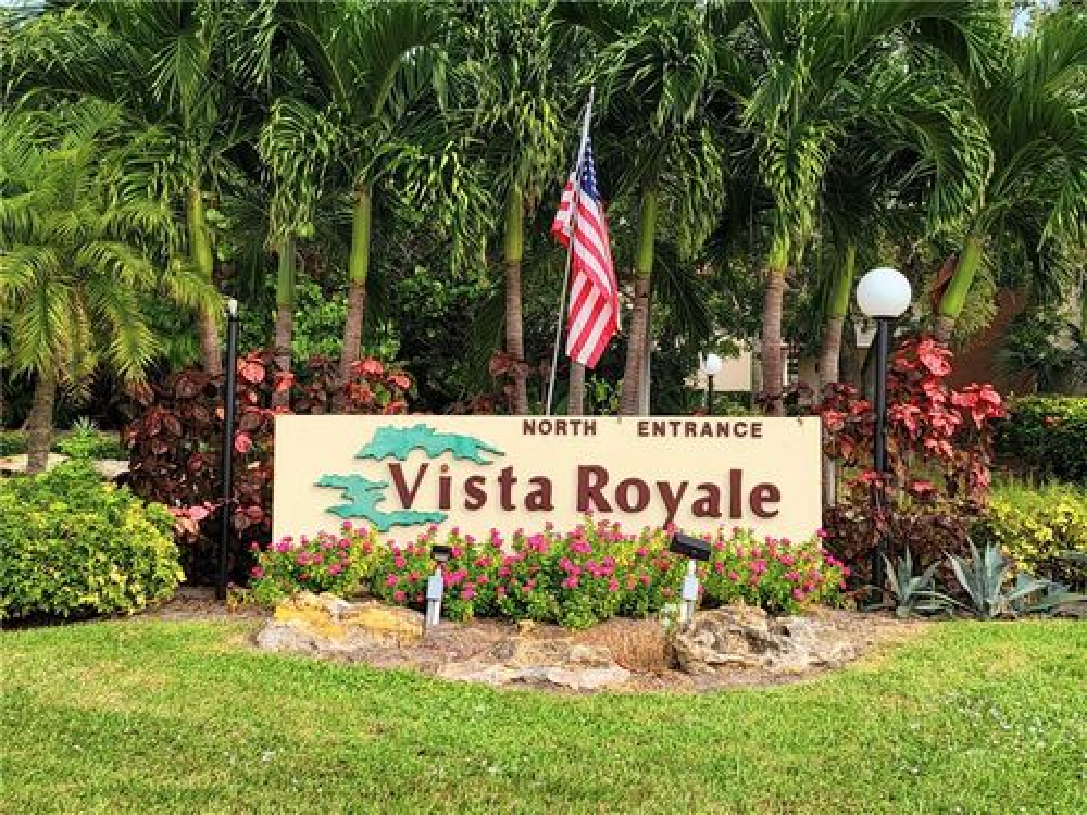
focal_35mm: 24
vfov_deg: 56.8
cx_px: 544
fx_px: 754
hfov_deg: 71.6
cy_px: 408
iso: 16
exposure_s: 1/769
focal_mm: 6.7
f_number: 1.8
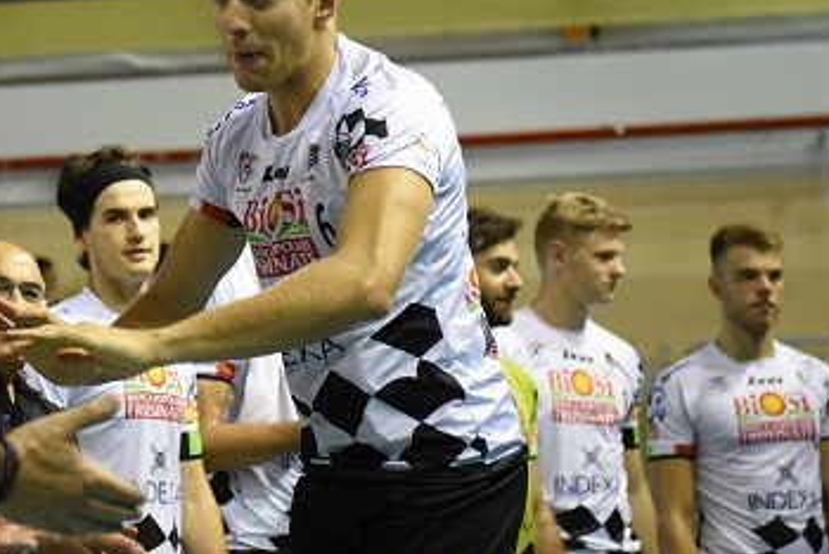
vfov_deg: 10.7
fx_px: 2950
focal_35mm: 128
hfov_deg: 15.8
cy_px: 172
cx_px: 124
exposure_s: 1/500
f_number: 3.2
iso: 4000
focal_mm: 62
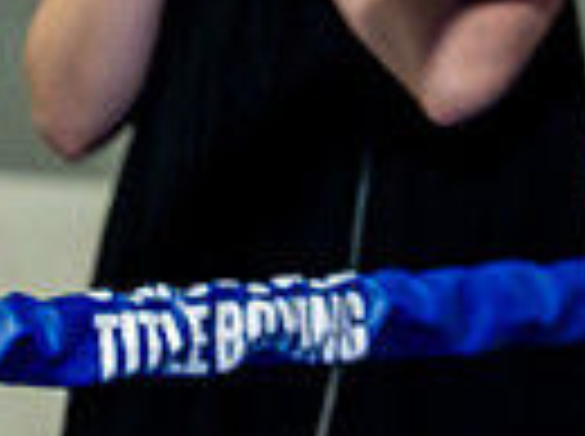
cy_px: -74
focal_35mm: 646
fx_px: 10897
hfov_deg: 3.1
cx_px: 832
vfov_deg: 2.3
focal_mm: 150
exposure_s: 1/1000
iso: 4000
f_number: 2
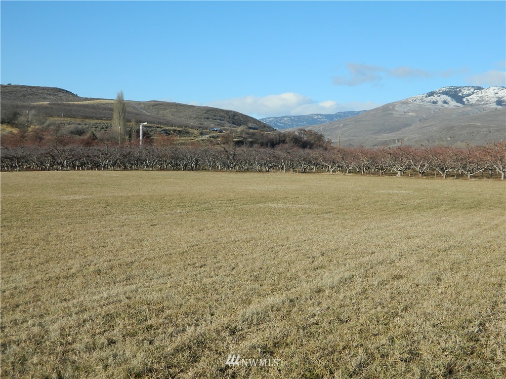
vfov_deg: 25.7
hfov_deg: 33.8
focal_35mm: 57
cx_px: 253
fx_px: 833
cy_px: 190
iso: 80
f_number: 3.8
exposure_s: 1/800
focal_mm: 10.2
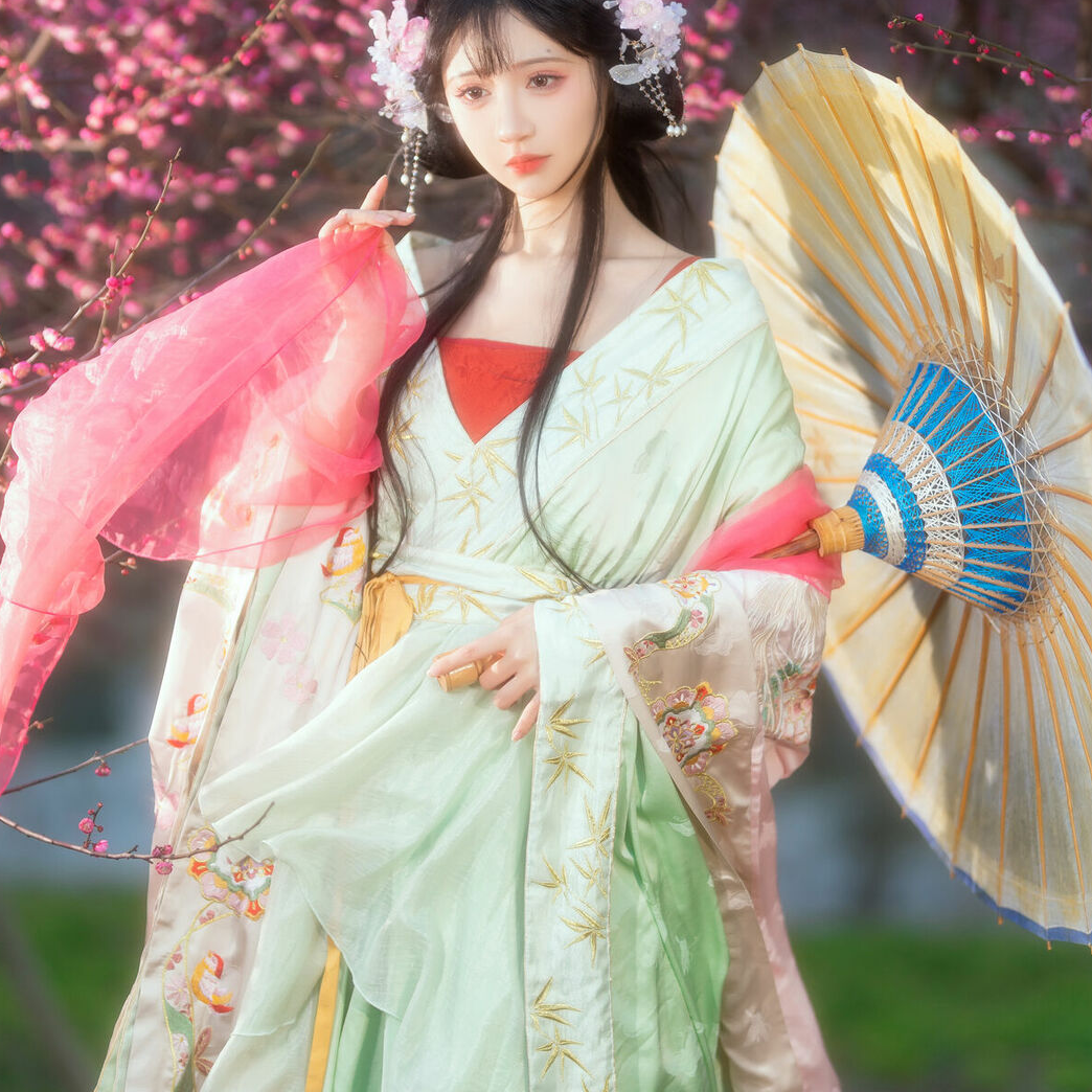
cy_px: 476
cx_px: 544
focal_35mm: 109
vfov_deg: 16.0
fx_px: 3890
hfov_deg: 16.0
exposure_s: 1/250
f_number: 1.4
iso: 160
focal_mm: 85
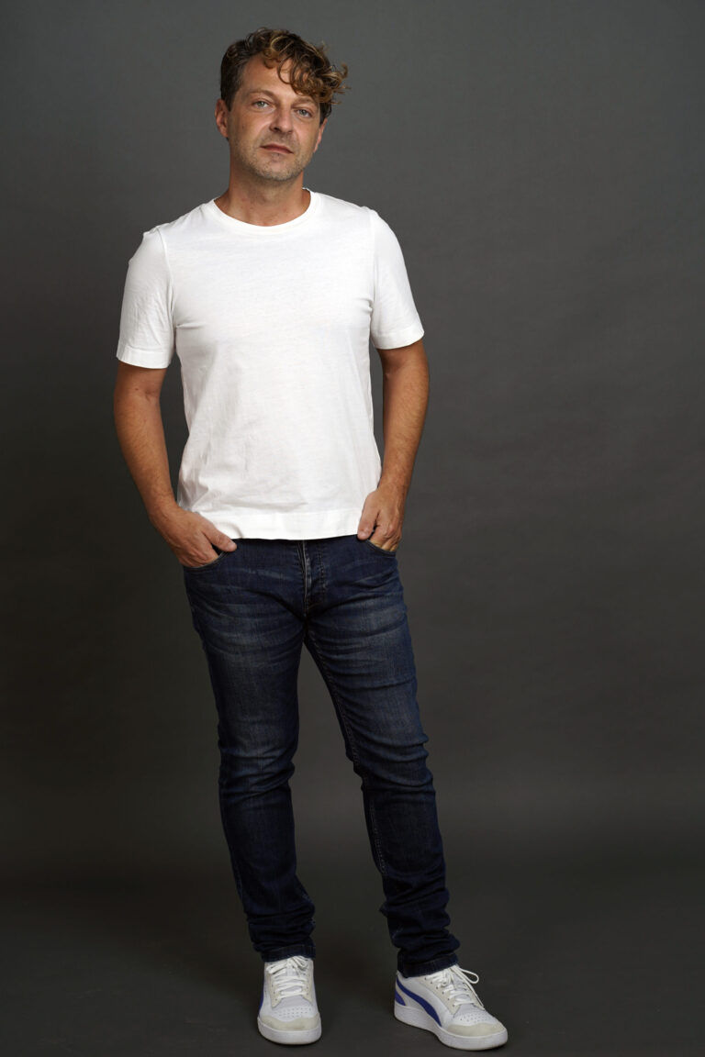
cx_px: 352
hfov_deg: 20.0
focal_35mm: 68
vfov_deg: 29.7
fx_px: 1997
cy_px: 528
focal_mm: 68
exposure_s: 1/125
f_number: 6.3
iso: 125
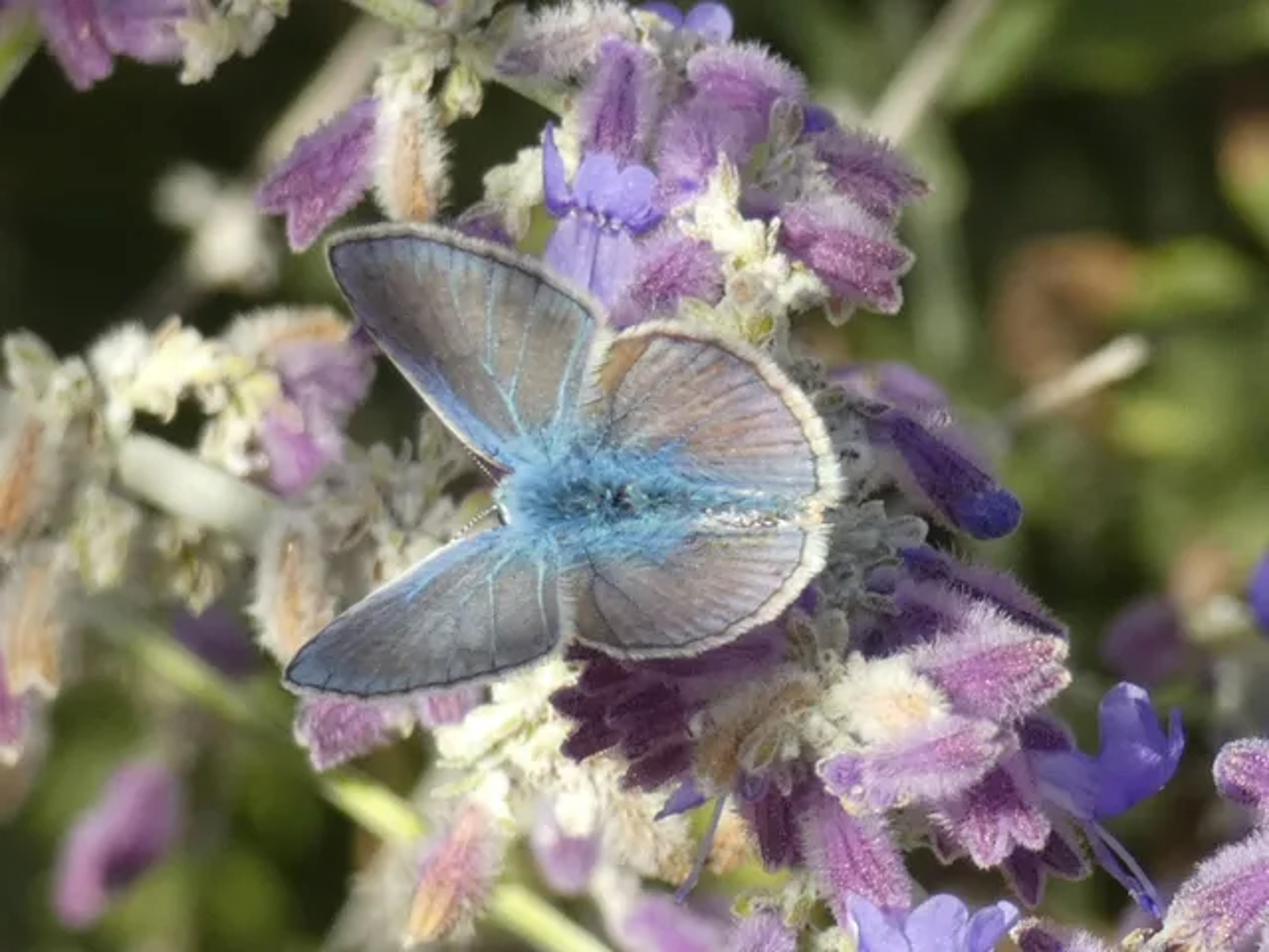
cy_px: 476
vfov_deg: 7.4
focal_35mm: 200
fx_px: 7332
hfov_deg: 9.9
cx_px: 634
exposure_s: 1/80
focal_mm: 35.8
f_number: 5.5
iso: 80
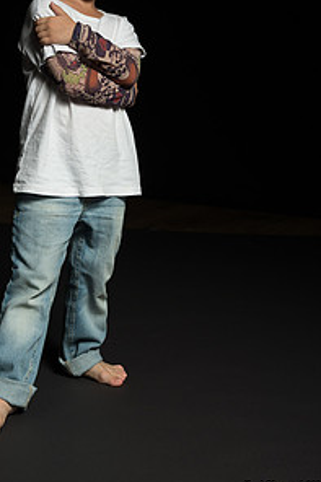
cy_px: 143
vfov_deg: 23.8
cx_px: 100
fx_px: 1138
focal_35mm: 85
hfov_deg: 16.0
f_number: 9
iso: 200
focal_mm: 56
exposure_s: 1/250
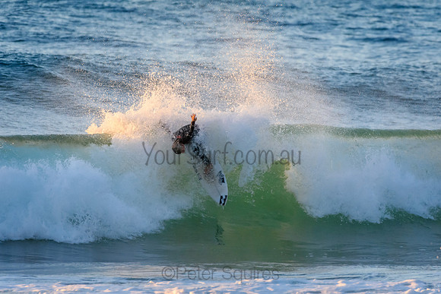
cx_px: 220
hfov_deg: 2.7
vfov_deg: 1.8
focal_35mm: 750
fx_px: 9189
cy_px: 147
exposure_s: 1/1600
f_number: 5.6
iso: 1600
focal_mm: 500
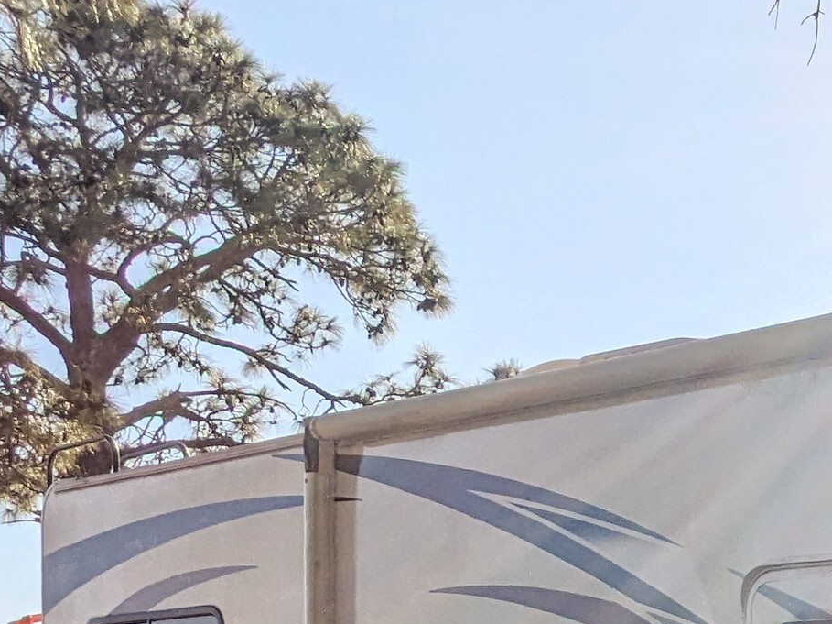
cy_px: 783
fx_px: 1706
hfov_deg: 22.1
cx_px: 1286
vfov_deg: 19.3
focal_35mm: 71
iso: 32
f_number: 2.2
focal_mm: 2.22
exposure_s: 1/3236
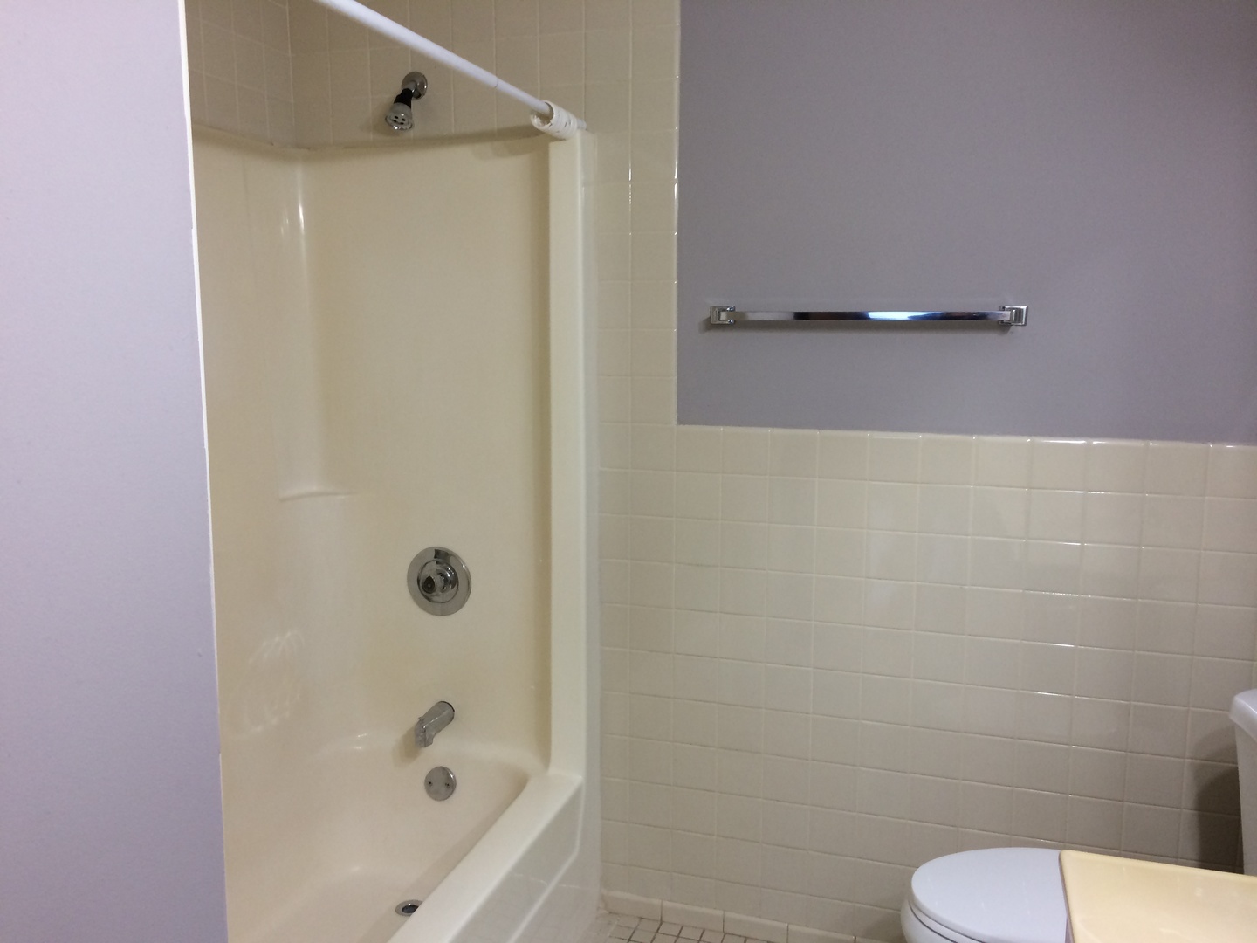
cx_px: 628
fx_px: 1089
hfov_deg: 60.0
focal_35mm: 30
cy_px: 472
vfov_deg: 46.8
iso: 80
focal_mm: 4.12
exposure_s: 1/30
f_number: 2.2
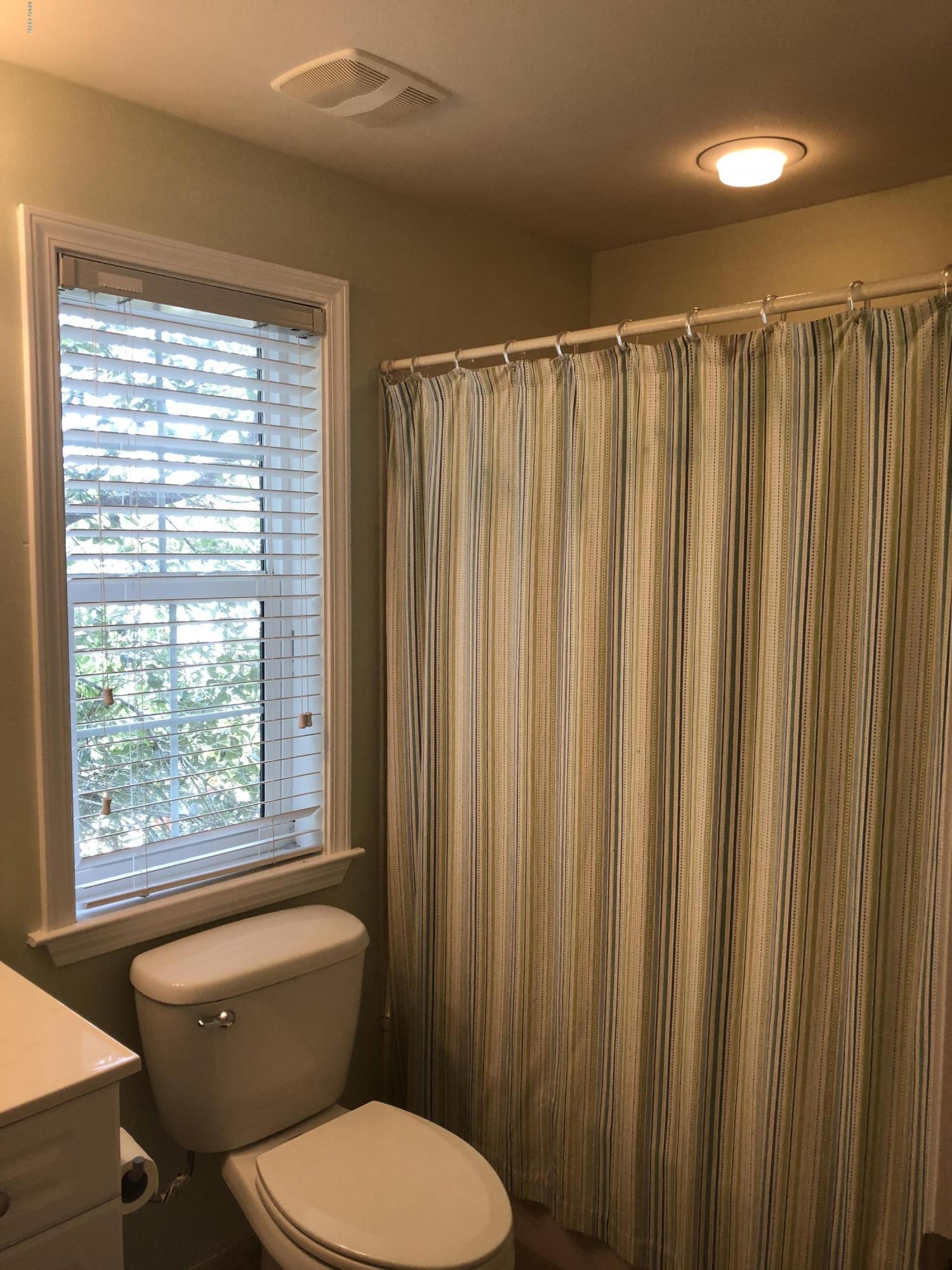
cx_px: 476
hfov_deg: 48.2
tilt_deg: -4.7
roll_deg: +0.1
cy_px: 635
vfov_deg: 61.7
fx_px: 1063
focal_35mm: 29
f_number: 1.8
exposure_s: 1/30
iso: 32
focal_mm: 3.99
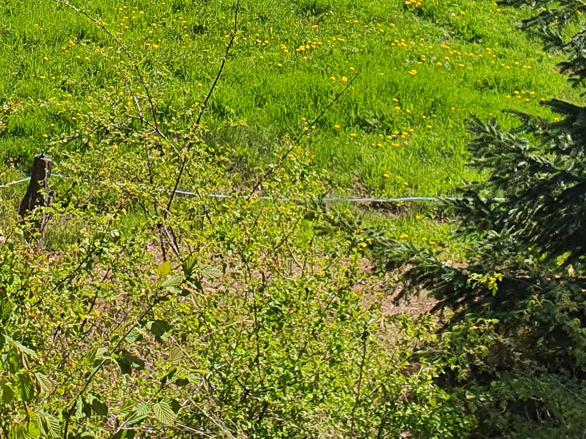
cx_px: 84
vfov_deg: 14.7
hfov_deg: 20.7
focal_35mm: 93
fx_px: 1574
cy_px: -244
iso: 50
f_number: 2.4
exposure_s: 1/1876
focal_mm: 4.3
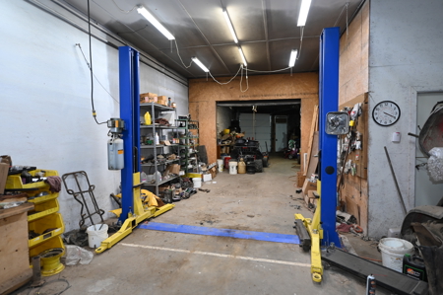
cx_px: 222
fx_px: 234
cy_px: 148
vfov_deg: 64.4
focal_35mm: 19
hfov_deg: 87.0
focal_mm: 19
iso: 1000
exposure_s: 1/125
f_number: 2.8
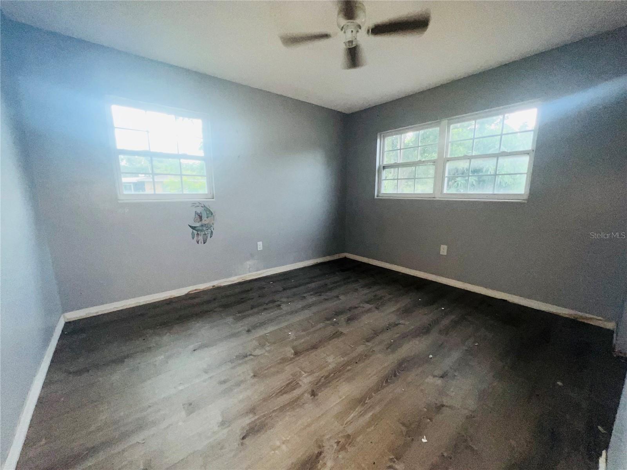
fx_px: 235
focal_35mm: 13
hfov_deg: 106.2
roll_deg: +0.0
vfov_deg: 89.9
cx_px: 314
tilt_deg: -9.9
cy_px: 235
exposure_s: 1/60
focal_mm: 1.57
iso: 80
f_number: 1.8
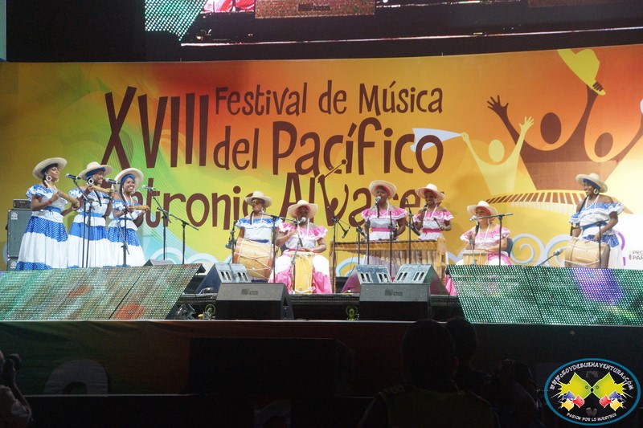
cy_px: 214
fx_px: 1875
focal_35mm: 105
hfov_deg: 19.5
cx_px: 322
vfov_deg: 13.0
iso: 1600
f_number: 5.6
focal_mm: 70
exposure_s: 1/250
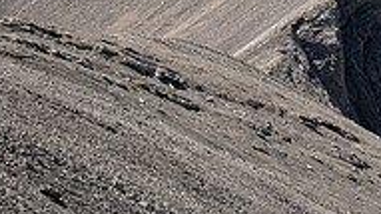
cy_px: -13
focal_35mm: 212
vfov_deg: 5.7
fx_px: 2140
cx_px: 395
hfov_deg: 10.1
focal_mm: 32
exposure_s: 1/160
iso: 200
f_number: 8
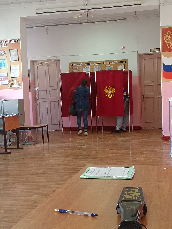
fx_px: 351
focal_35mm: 53
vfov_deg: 36.2
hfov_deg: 27.5
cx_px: 86
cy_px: 114
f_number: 1.9
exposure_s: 1/50
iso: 612
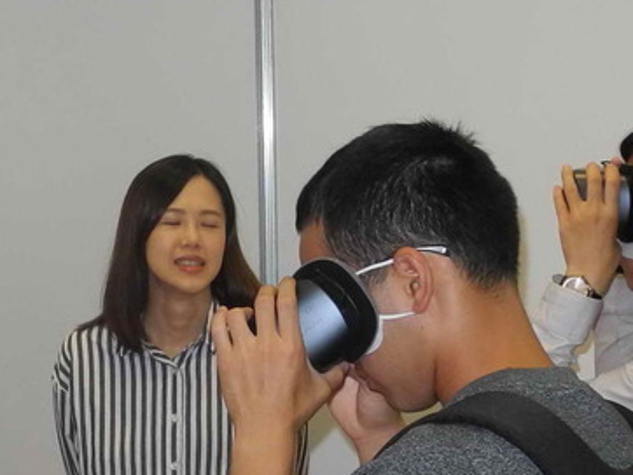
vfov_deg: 12.8
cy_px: 320
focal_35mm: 116
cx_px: -122
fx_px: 2123
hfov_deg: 16.3
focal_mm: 6
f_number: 2.8
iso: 200
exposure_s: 1/100
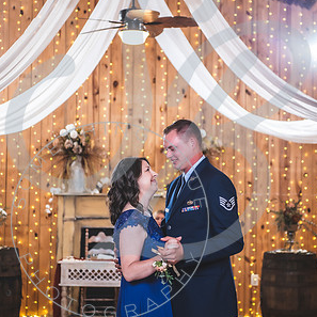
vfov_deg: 19.3
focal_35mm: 90
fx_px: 932
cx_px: 158
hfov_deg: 19.3
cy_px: 140
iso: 800
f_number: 2.8
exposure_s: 1/125
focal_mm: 70
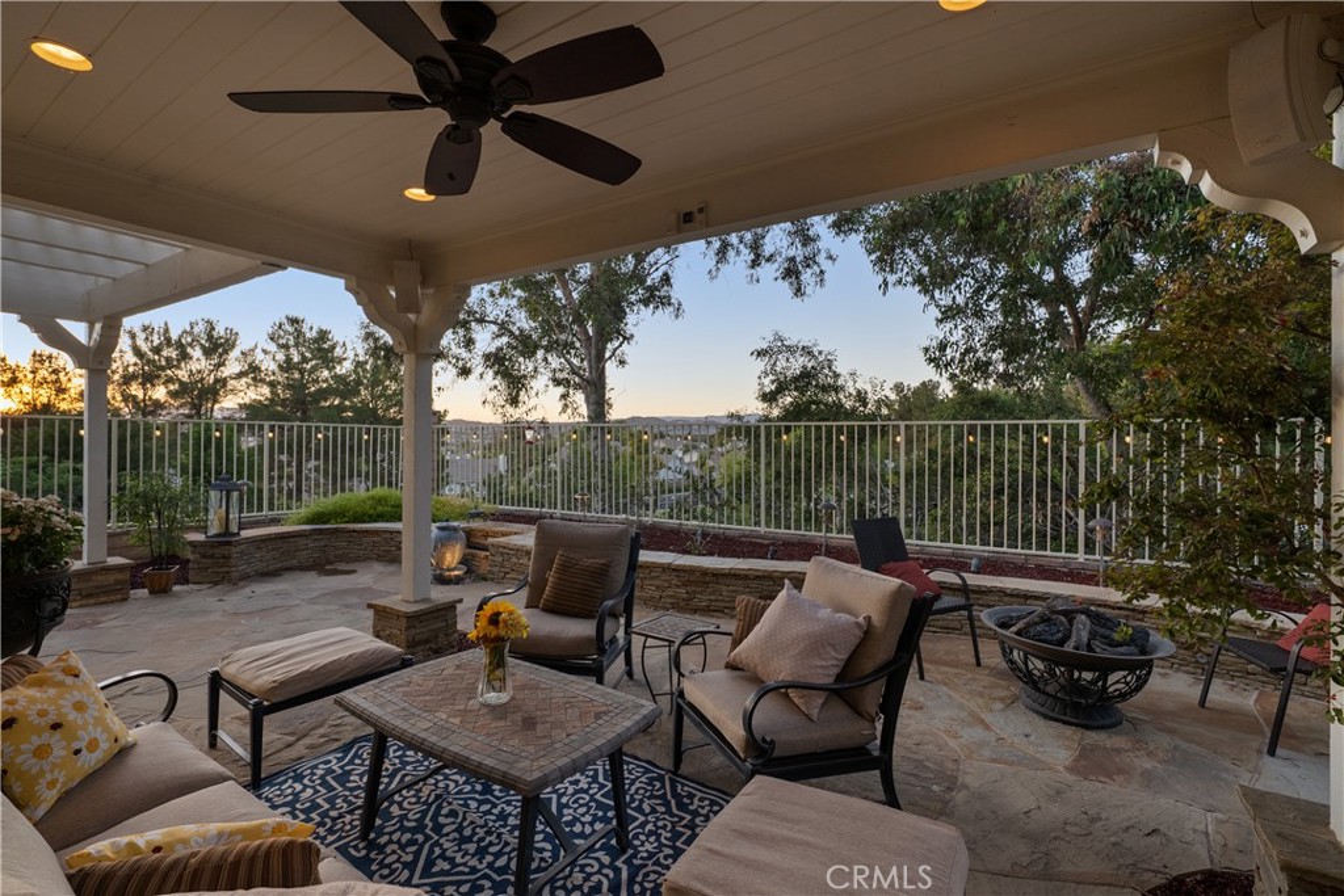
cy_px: 448
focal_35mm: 15
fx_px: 560
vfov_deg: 77.3
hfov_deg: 100.4
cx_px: 672
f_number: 9
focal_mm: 15
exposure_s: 1/13
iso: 125
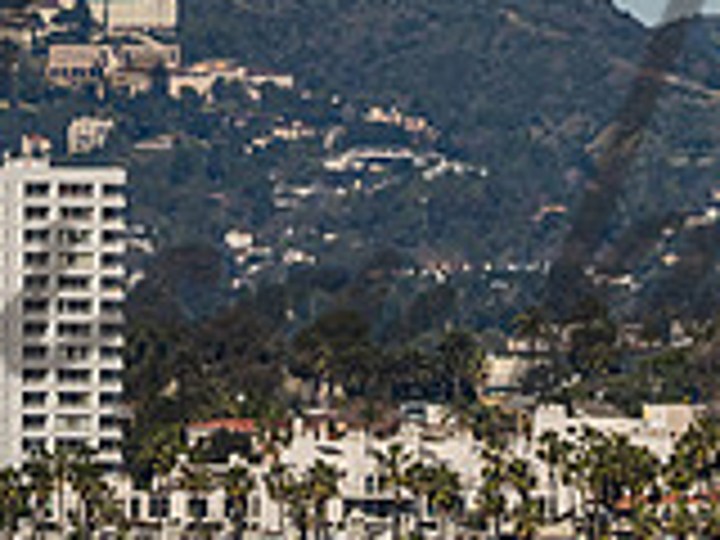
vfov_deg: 1.3
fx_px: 23608
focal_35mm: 1135
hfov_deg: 1.7
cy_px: 492
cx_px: 1154
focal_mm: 250
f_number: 5.6
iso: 400
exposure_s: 1/6400
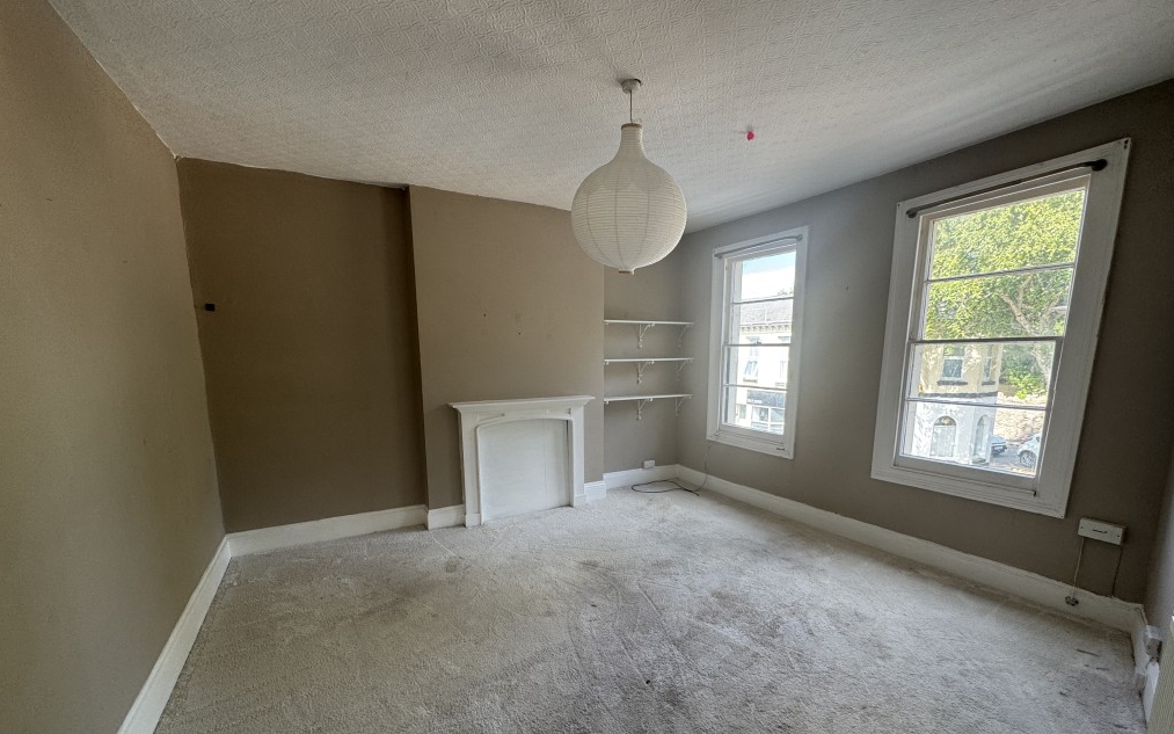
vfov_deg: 74.2
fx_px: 480
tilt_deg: -9.1
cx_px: 591
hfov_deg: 101.5
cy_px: 428
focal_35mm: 15
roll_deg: +1.0
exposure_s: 1/99
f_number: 2.2
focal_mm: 2.22
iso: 80
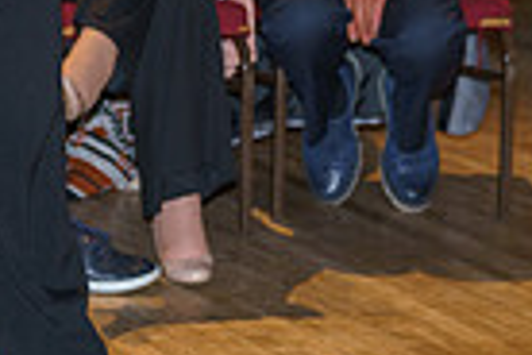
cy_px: -233
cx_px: -285
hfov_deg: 9.0
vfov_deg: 6.1
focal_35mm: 222
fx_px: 3280
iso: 200
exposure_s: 1/100
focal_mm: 53
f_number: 2.8
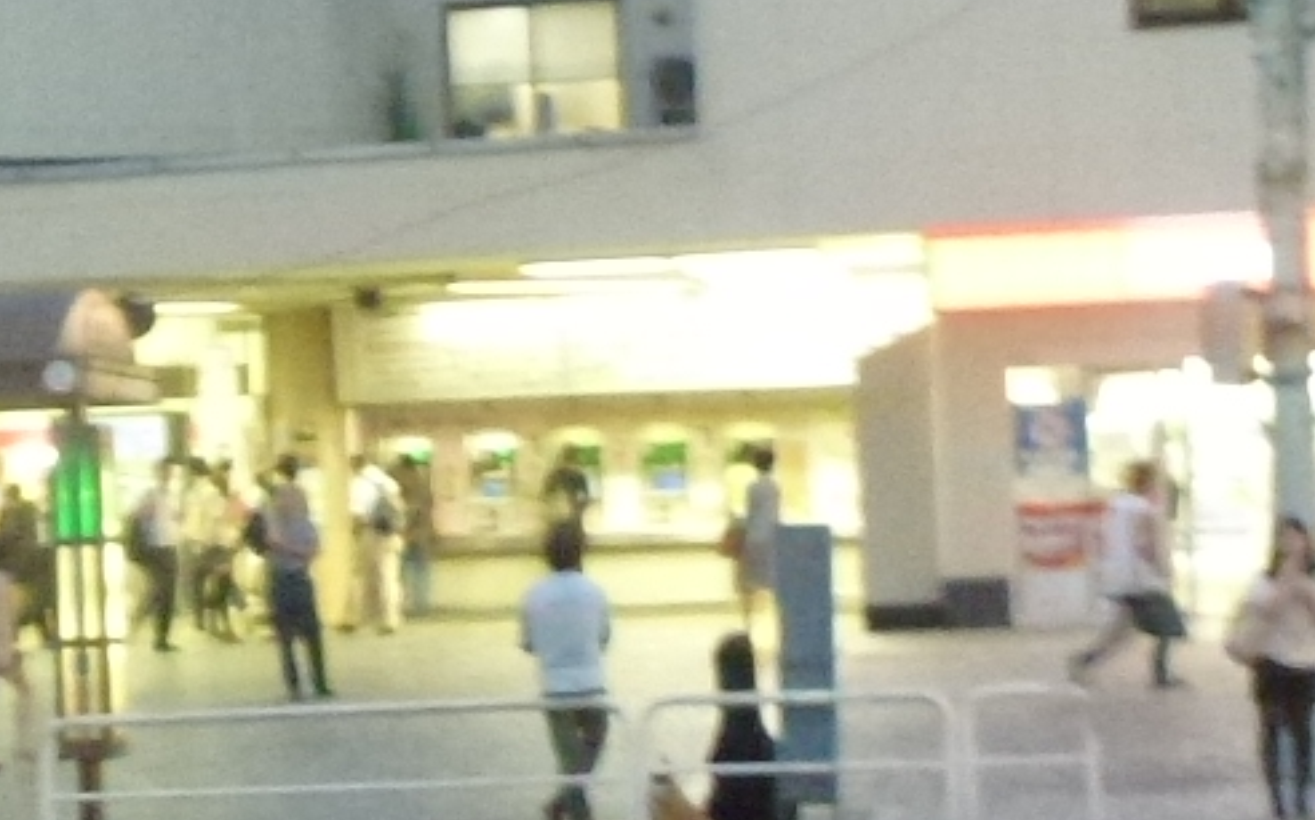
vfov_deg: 12.3
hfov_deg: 19.2
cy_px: 534
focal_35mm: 106
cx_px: 91
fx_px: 3797
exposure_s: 1/20
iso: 800
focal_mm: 4.3
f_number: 3.3
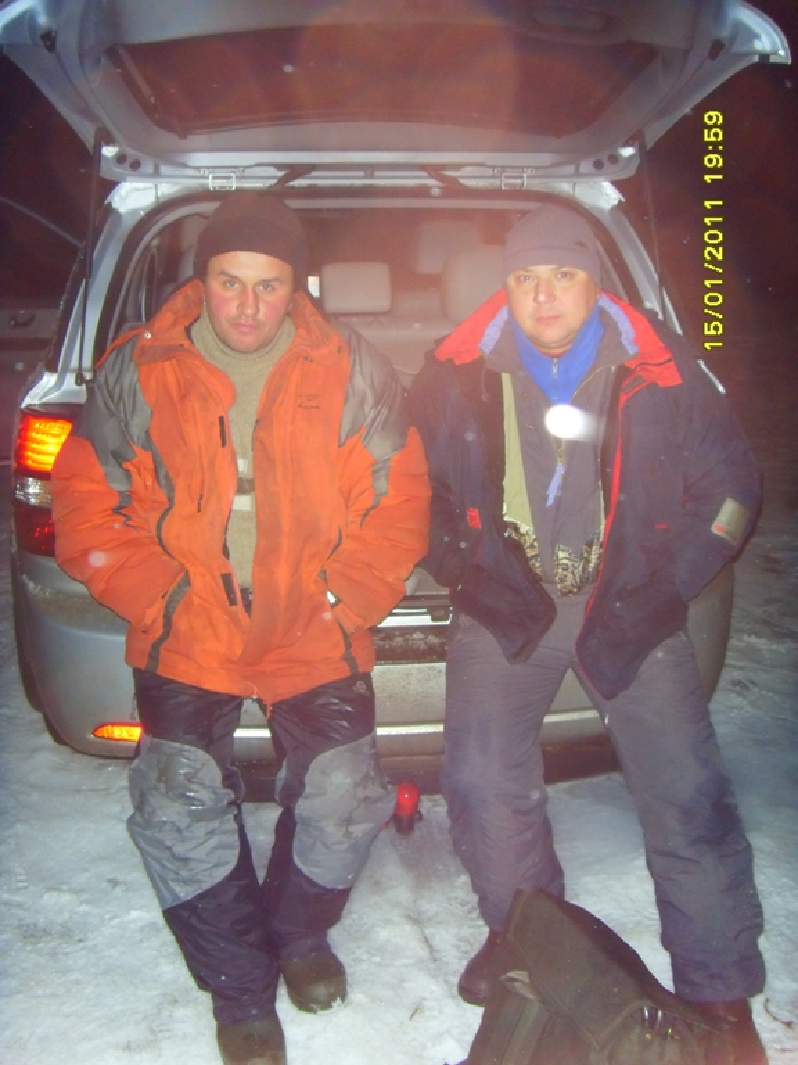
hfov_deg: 36.8
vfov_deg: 47.9
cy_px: 532
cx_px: 399
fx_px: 1199
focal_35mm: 39
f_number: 3.5
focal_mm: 6.6
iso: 400
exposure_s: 1/45
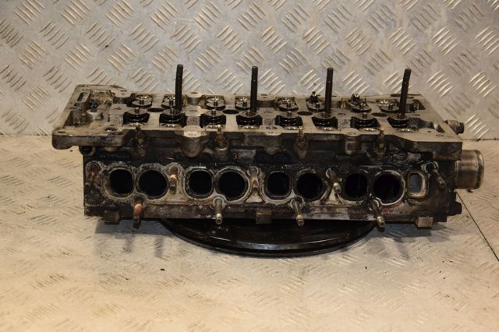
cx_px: 250
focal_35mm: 72
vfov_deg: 18.9
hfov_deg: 28.1
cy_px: 166
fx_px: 997
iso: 800
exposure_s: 1/160
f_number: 4.8
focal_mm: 48
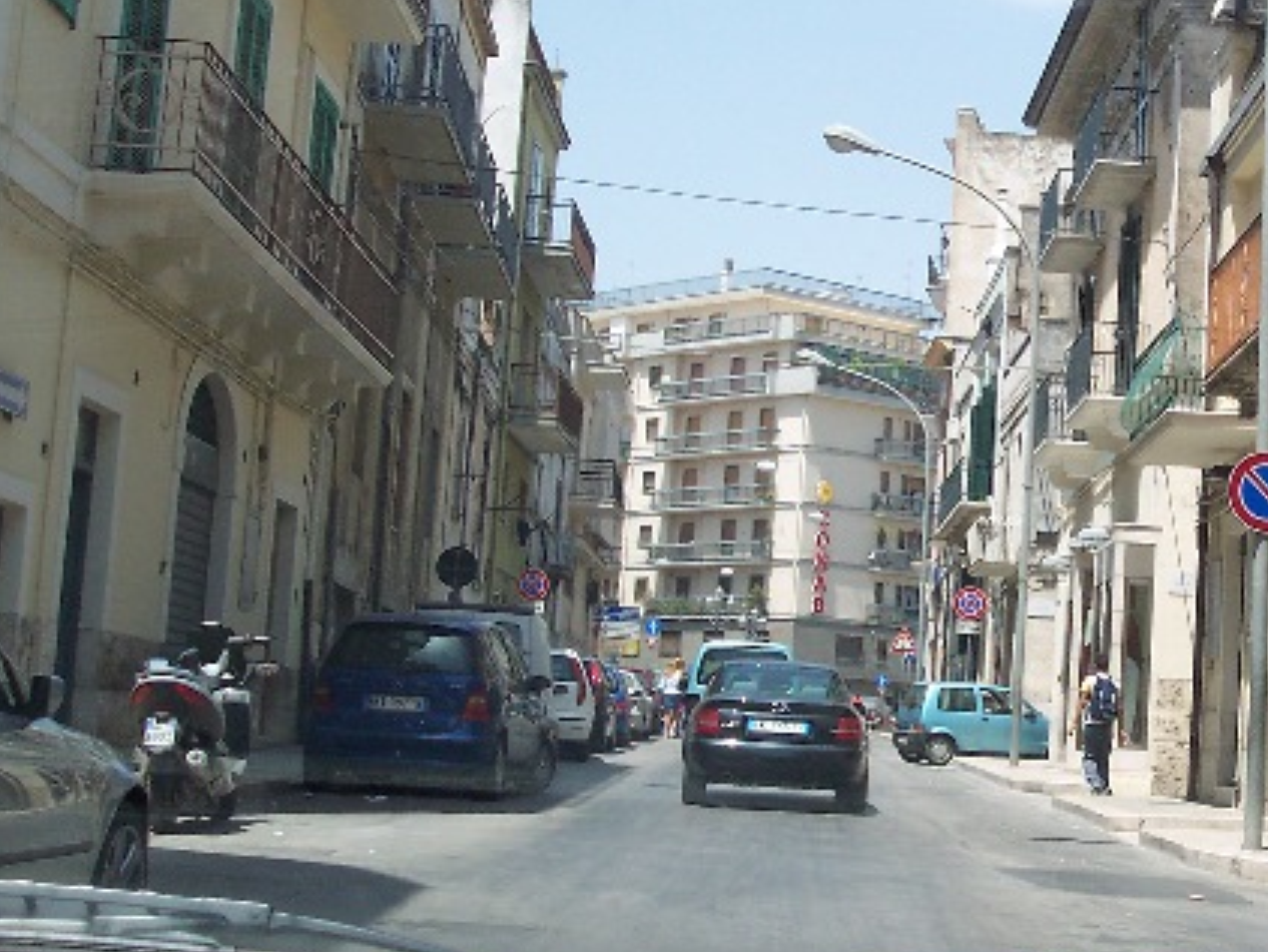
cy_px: 354
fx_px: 2639
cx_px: 1043
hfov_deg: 26.4
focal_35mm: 72
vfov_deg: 20.4
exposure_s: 1/350
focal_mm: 8
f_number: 4.8
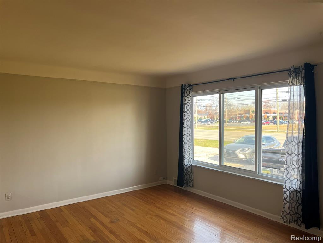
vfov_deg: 53.1
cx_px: 162
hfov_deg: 67.3
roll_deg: +0.0
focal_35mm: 26
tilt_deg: -1.1
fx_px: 243
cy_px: 122
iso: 40
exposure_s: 1/205
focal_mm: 5.7
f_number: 1.5
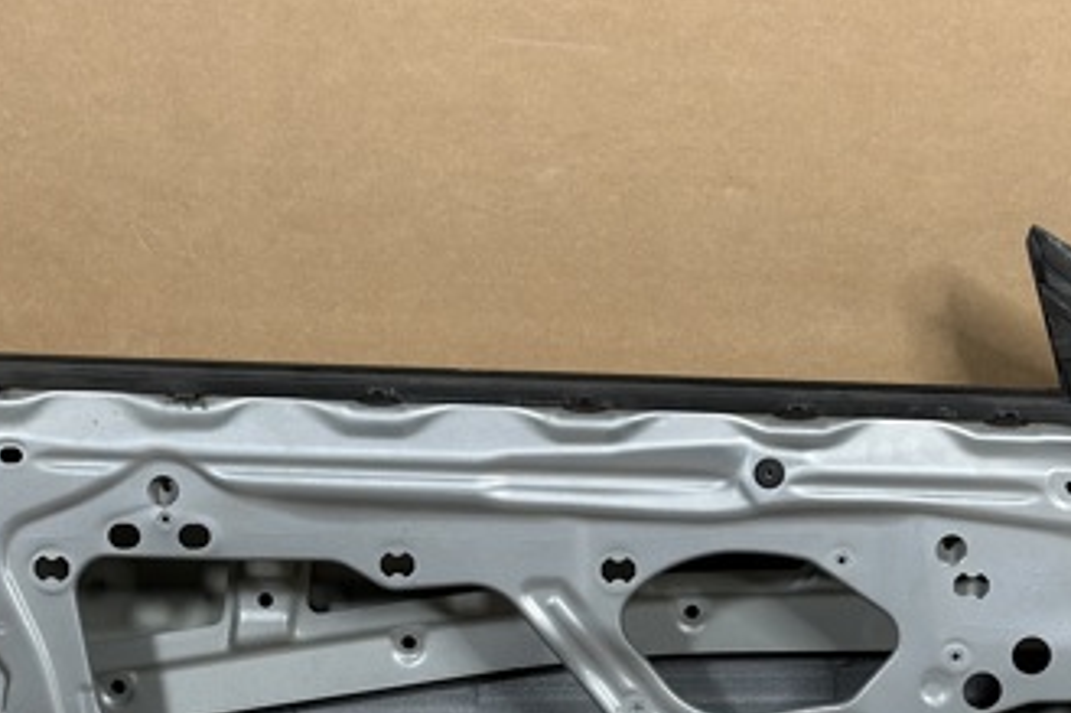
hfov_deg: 21.0
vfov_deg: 13.9
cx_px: 576
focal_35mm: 97
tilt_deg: -27.2
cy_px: 695
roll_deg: -0.8
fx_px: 2884
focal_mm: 6.86
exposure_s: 1/50
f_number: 1.78
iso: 200
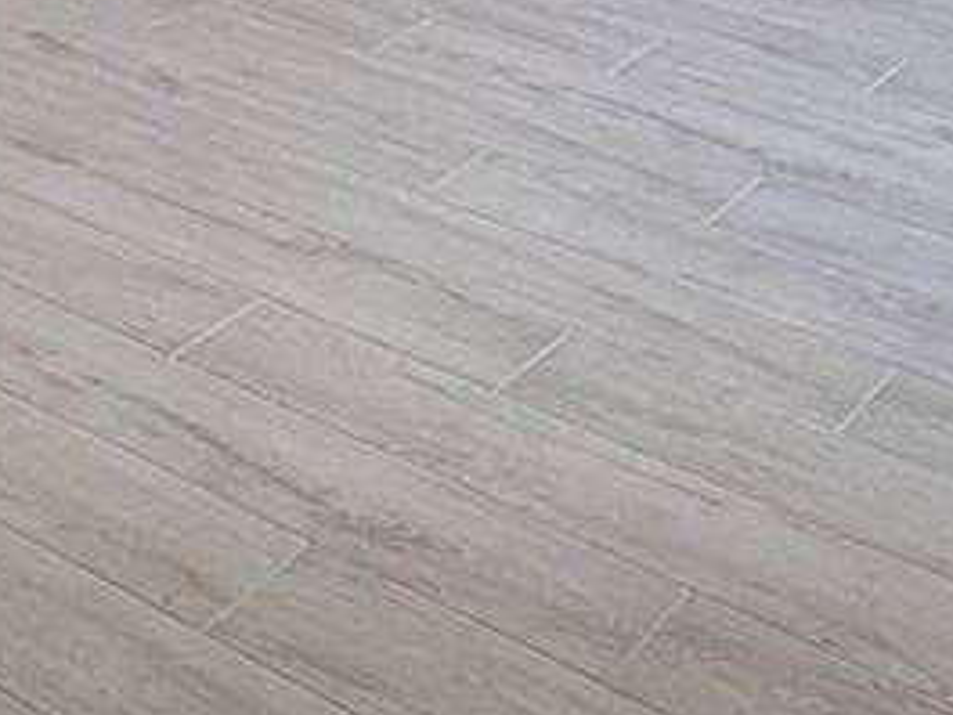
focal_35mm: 85
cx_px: -282
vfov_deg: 14.8
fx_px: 2340
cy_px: -636
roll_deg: -1.8
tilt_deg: -5.2
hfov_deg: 21.0
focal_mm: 2.22
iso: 50
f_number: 2.2
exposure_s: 1/120
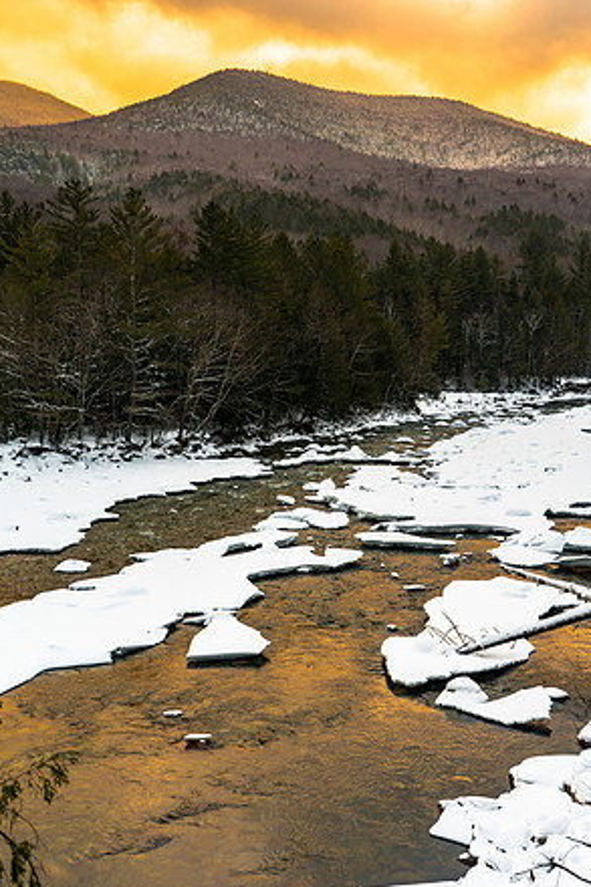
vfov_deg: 45.4
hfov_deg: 31.2
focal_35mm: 43
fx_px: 1060
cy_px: 448
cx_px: 294
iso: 160
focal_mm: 42
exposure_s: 1/30
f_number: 4.5
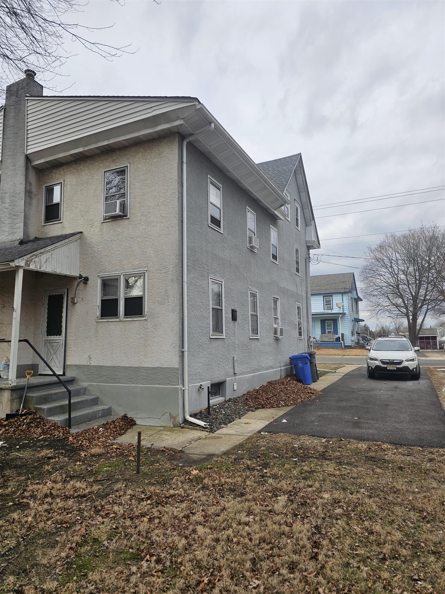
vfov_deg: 73.9
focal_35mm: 23
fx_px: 394
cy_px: 297
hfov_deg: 58.9
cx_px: 222
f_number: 1.7
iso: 10
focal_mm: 6.3
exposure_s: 1/367
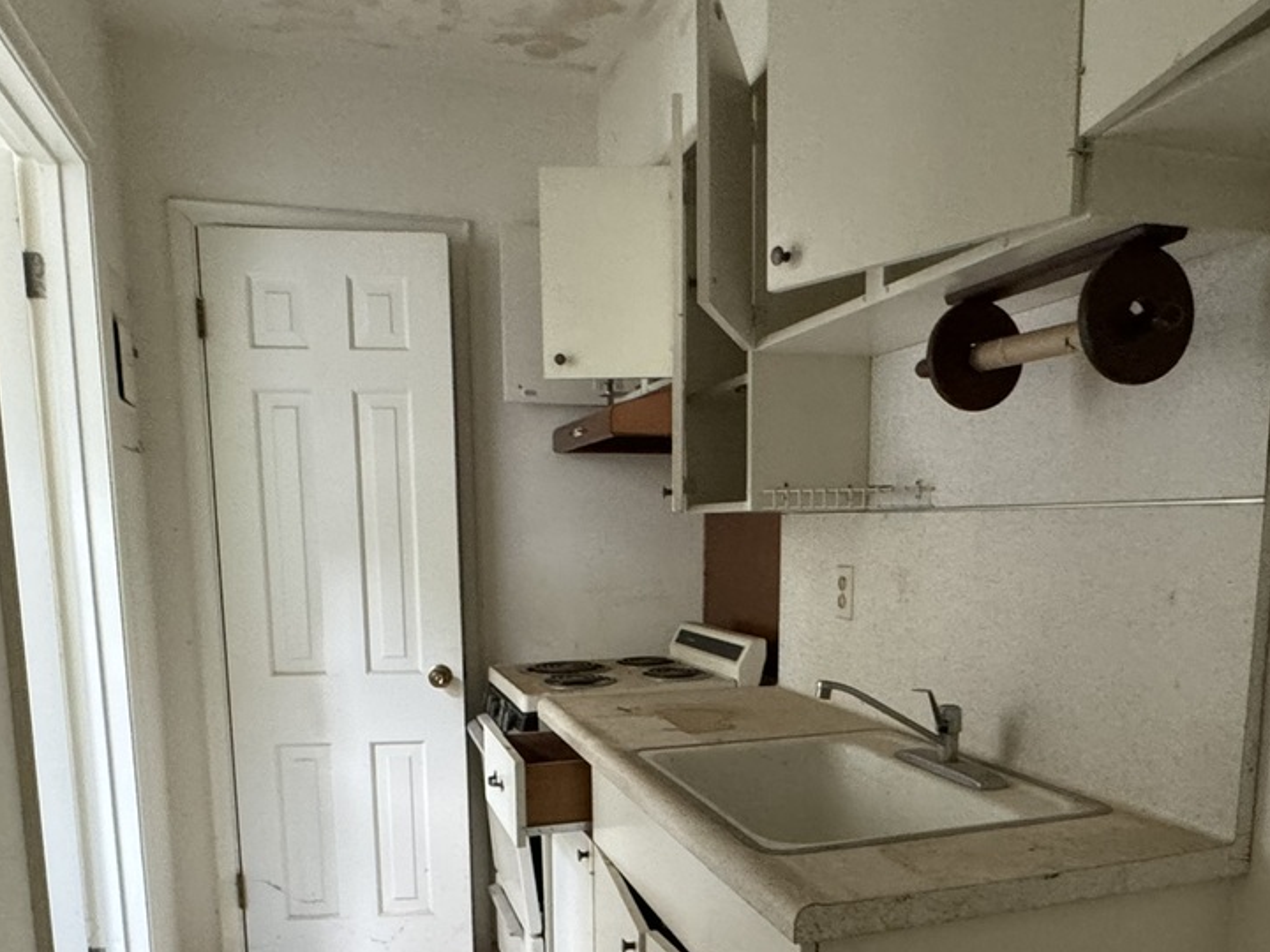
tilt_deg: -12.6
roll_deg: -2.1
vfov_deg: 48.3
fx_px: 1027
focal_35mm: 28
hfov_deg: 63.4
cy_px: 681
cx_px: 660
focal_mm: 2.22
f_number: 2.2
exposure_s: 1/60
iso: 500
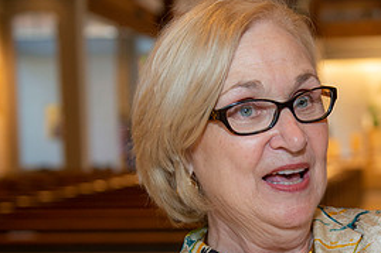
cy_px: 218
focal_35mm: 82
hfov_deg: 24.5
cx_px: 289
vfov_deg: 16.5
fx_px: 867
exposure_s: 1/100
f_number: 3.2
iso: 1000
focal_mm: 38
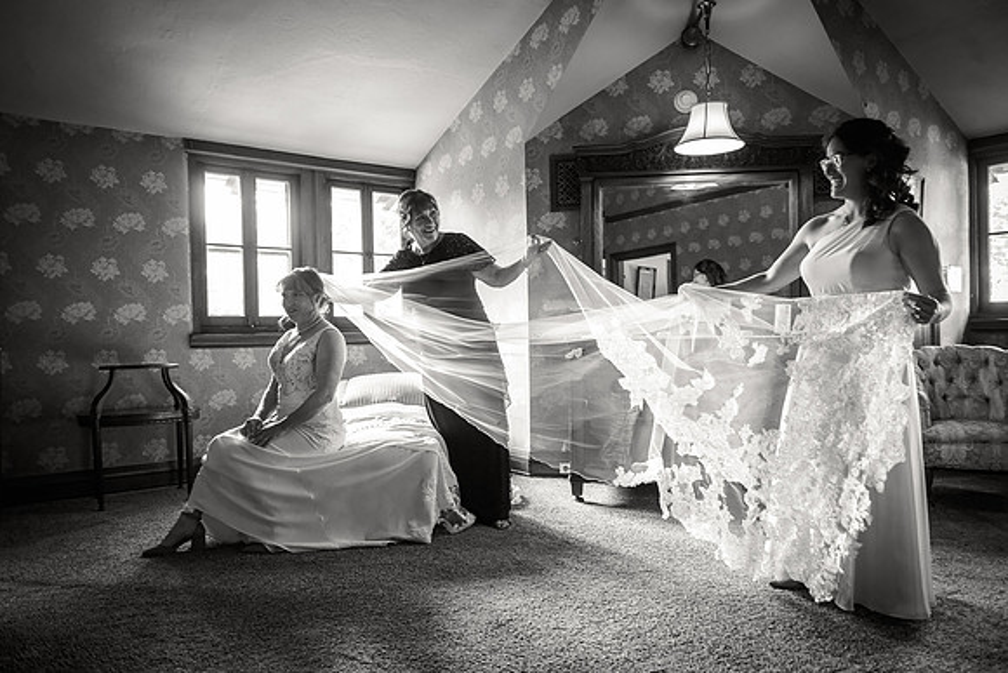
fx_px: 704
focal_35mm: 25
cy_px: 336
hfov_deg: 71.2
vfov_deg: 51.1
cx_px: 504
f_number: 3.2
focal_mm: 24
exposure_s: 1/200
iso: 2000
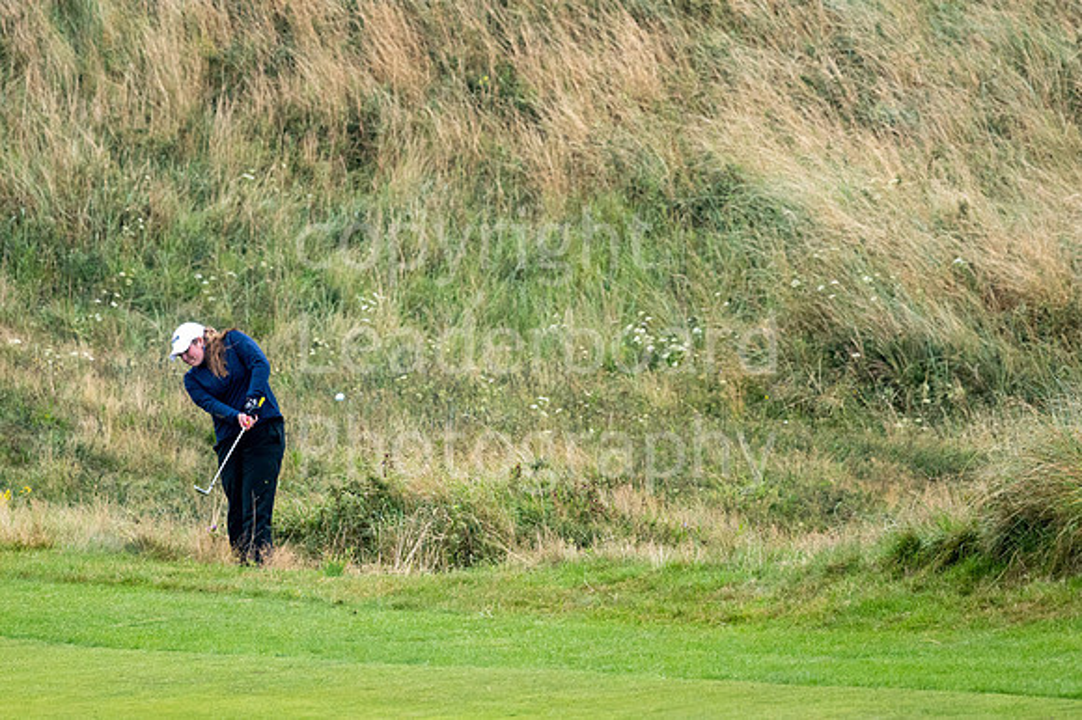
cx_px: 439
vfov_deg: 2.6
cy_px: 292
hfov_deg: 3.9
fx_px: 16071
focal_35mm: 535
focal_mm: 300
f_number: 5
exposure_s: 1/2000
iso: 500
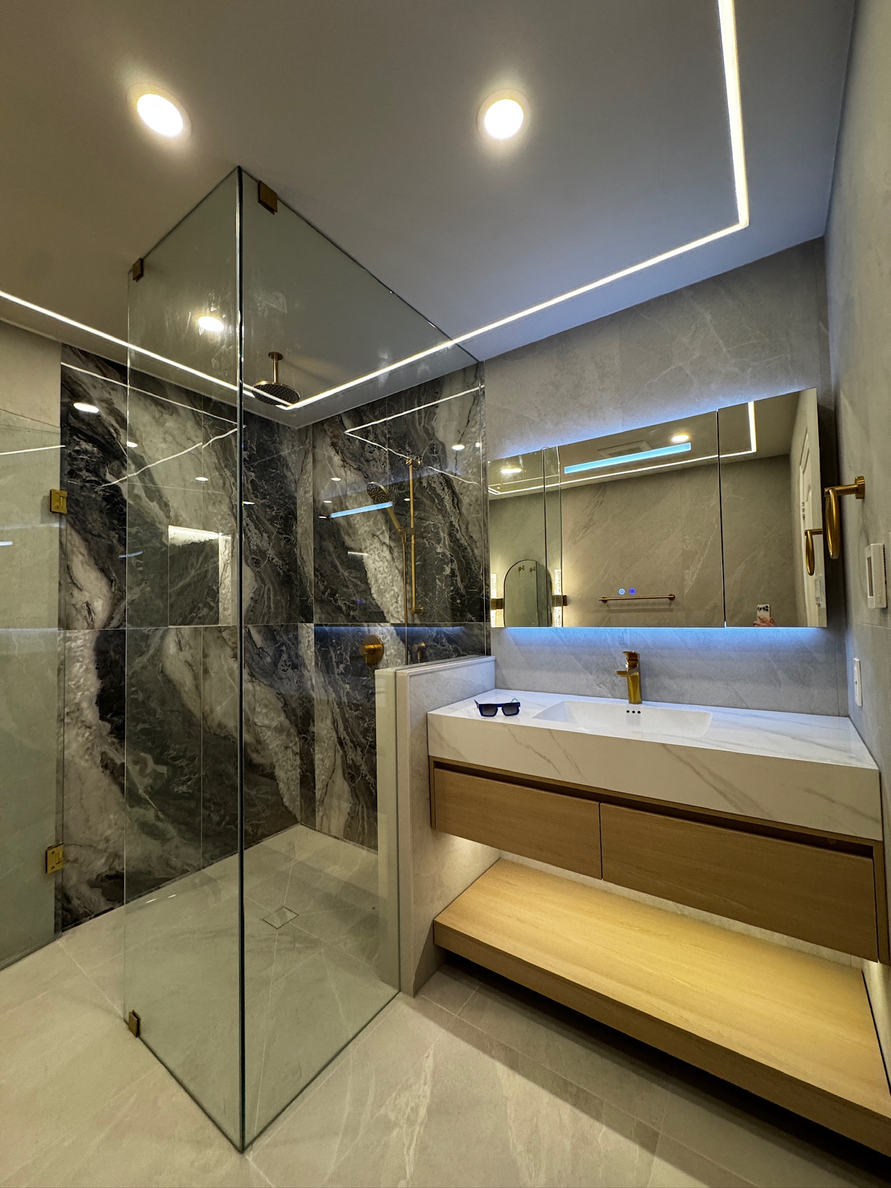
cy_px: 594
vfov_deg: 102.1
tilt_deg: +4.8
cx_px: 446
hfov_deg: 85.7
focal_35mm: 14
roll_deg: +0.5
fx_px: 480
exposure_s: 1/117
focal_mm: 2.22
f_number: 2.2
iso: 250
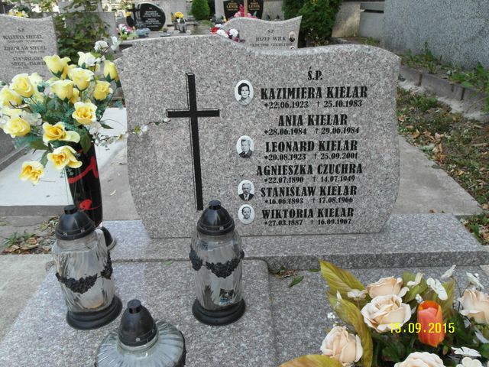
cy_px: 184
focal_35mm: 30
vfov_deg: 46.8
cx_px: 244
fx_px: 424
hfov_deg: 60.0
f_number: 4.1
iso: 80
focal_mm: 6.5
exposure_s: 1/180
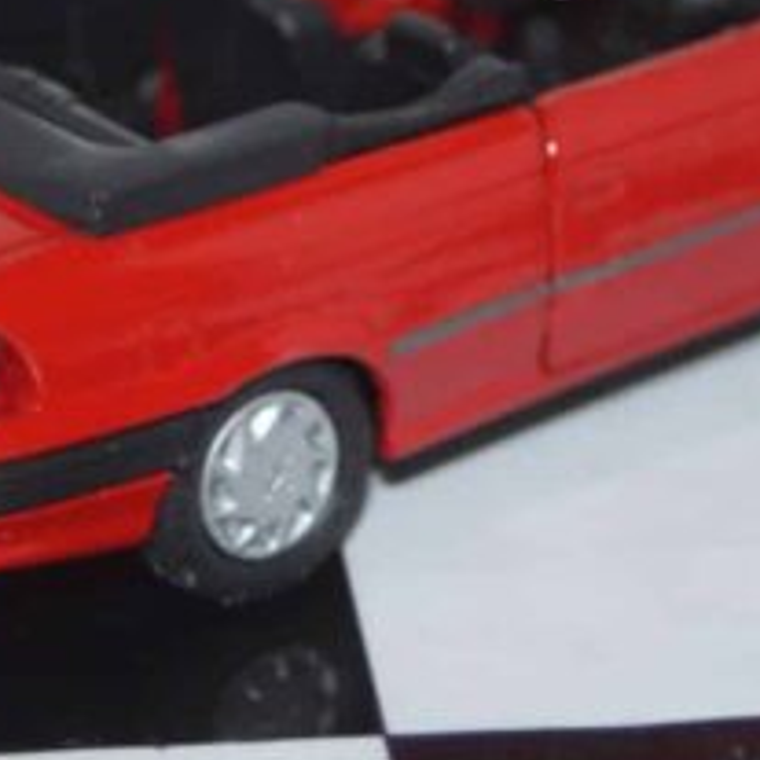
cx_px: 345
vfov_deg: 5.9
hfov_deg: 5.9
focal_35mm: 296
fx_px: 7352
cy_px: 147
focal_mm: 80
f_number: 5.6
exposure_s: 1/60
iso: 400
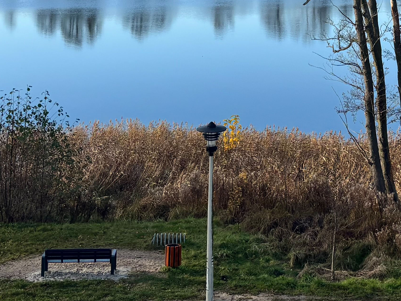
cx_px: 320
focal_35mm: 88
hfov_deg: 22.0
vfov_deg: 15.6
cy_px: -131
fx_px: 1019
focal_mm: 5.96
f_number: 1.6
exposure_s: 1/2151
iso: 50
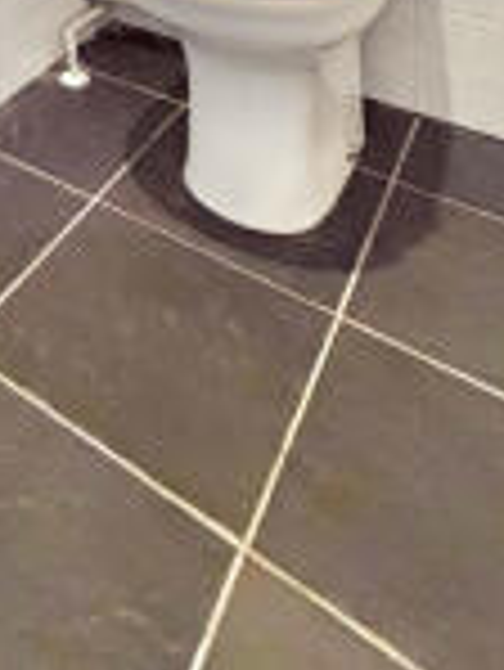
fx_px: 795
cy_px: -308
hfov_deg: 30.8
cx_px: -72
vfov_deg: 29.7
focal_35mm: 41
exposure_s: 1/50
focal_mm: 2.22
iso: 500
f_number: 2.2
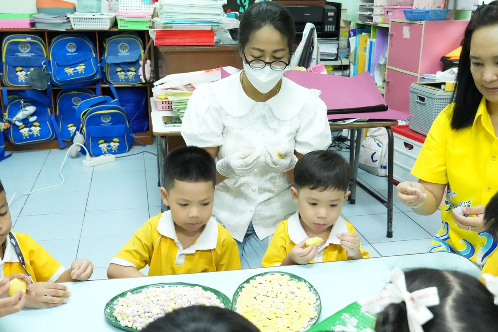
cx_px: 249
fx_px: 560
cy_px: 166
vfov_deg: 33.0
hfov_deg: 47.9
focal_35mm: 40
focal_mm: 27
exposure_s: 1/200
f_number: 5
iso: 10000
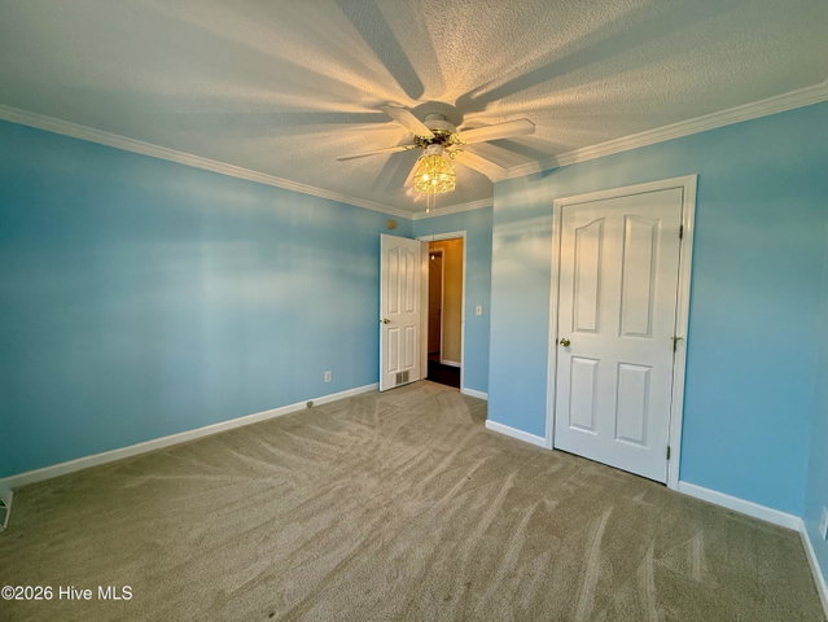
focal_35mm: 14
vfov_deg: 85.7
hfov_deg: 102.0
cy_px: 311
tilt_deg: -2.2
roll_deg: -0.9
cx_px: 414
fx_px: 335
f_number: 2.2
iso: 200
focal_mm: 2.22
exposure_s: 1/120
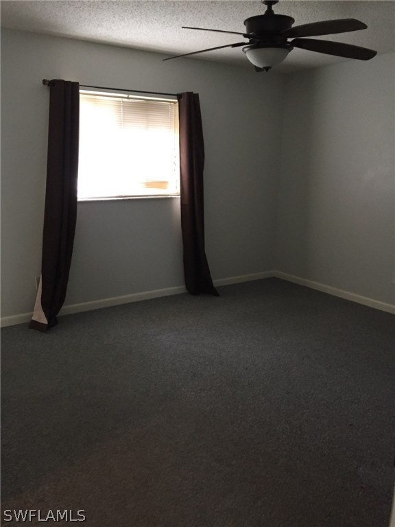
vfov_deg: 61.7
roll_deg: -1.0
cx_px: 198
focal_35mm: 29
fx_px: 441
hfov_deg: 48.2
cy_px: 264
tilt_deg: -13.3
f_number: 2.2
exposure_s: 1/24
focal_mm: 4.15
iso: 250
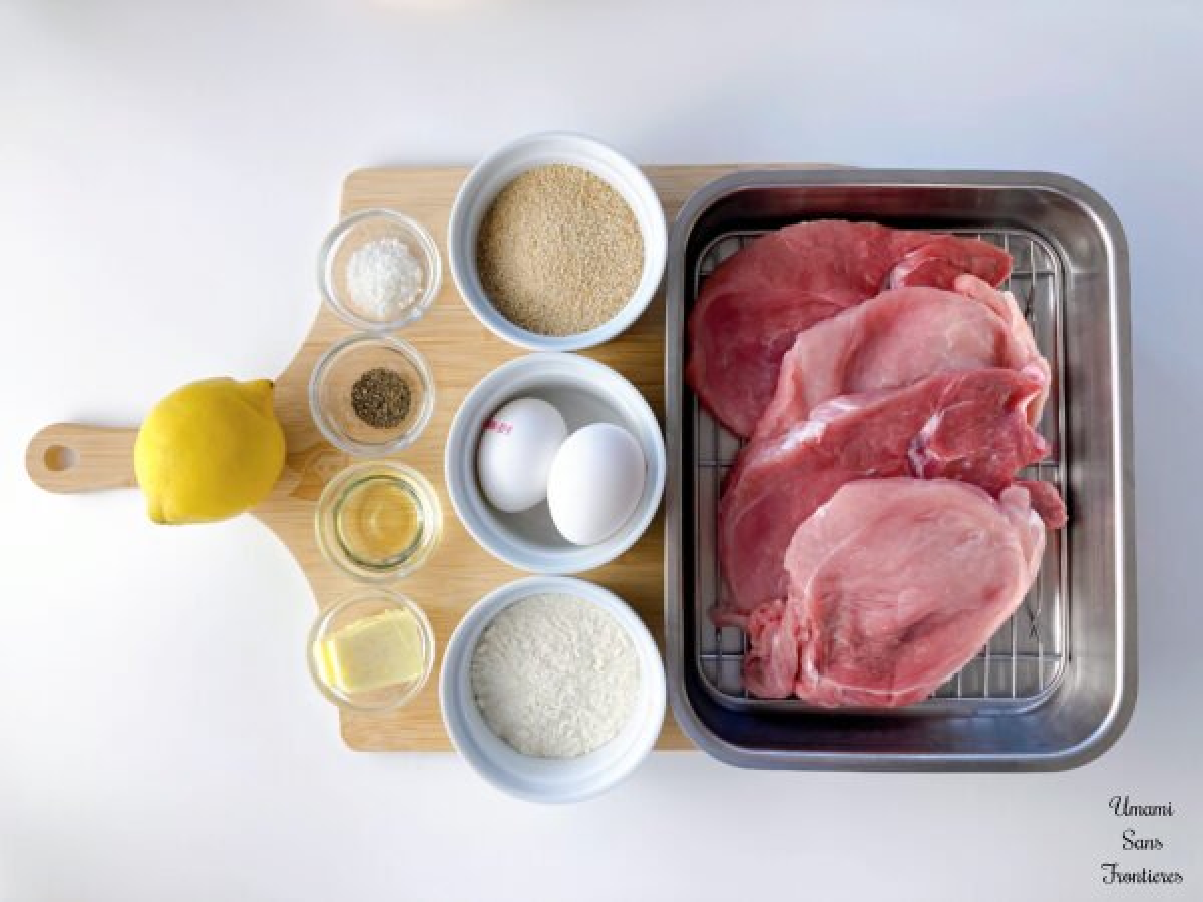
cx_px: 602
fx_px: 973
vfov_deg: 49.7
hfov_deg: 63.4
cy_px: 451
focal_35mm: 28
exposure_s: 1/100
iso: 32
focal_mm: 3.99
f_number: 1.8
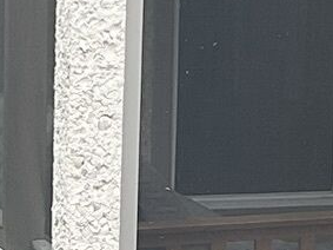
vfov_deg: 7.0
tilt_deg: -11.0
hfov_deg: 9.4
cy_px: 249
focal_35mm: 210
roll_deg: -2.3
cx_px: 260
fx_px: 2019
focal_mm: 3
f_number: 1.8
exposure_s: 1/346
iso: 16
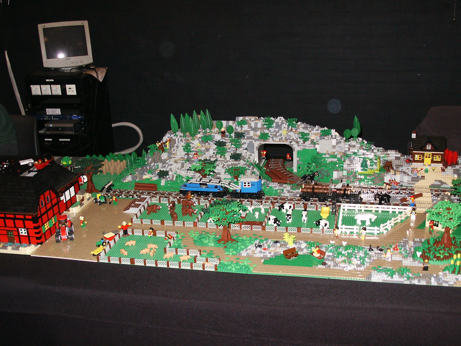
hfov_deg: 44.8
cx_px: 243
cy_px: 167
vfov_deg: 34.3
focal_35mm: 42
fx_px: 559
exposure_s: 1/45
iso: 200
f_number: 3
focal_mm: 7.2
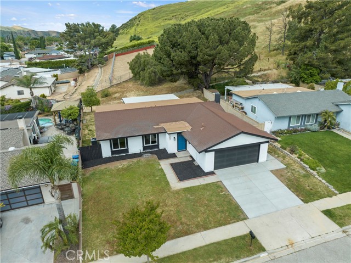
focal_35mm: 24
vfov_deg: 56.8
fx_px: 243
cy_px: 132
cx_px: 176
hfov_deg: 71.6
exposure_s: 1/800
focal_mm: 12.29
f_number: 2.8
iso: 100
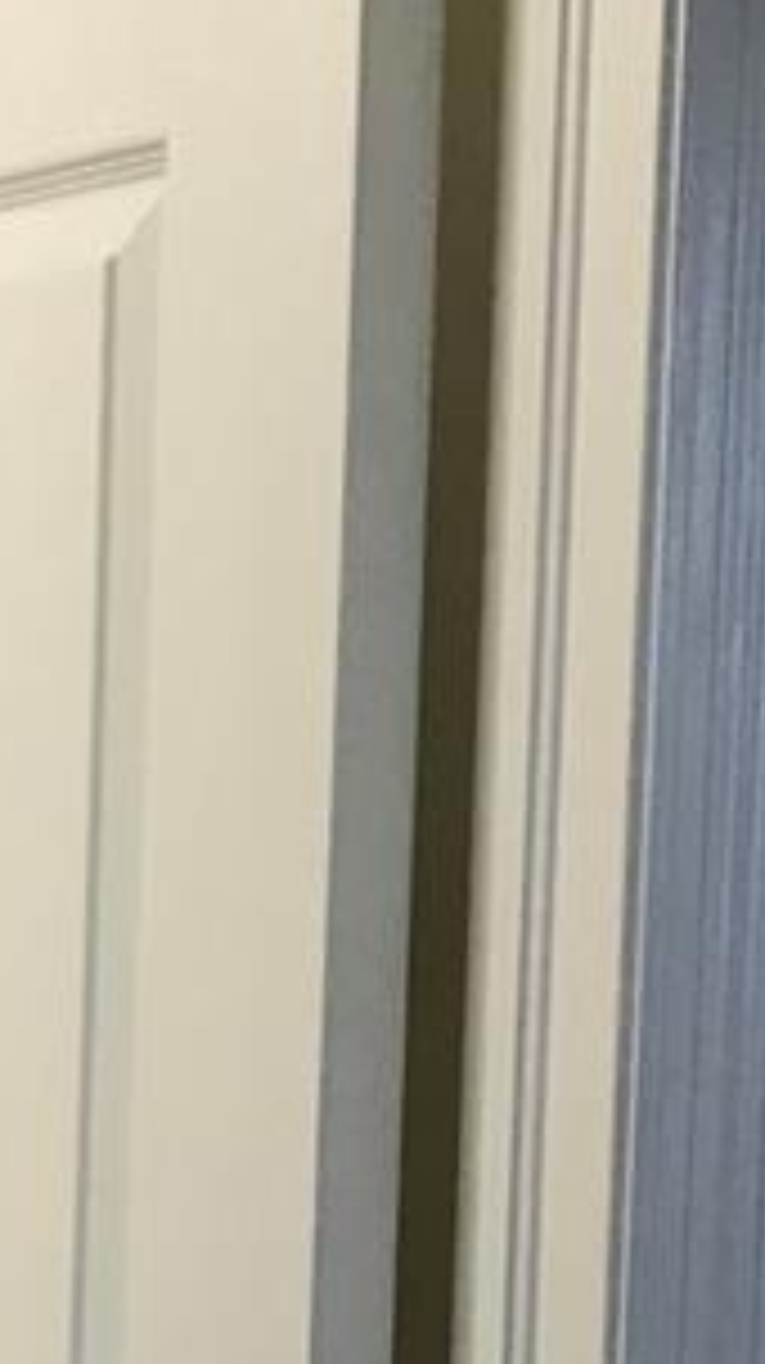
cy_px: 1495
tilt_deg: -6.9
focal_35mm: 121
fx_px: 4372
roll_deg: +0.5
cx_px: -770
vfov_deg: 17.2
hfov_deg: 9.4
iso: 25
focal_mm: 3.99
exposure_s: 1/40
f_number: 1.8
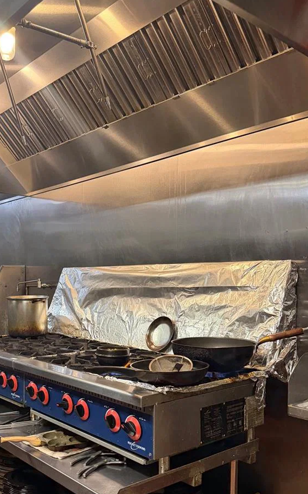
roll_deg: +0.9
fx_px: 457
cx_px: 109
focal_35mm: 34
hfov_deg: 37.0
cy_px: 297
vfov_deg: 56.3
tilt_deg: -0.7
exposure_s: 1/60
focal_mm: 6.76
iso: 400
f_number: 1.78
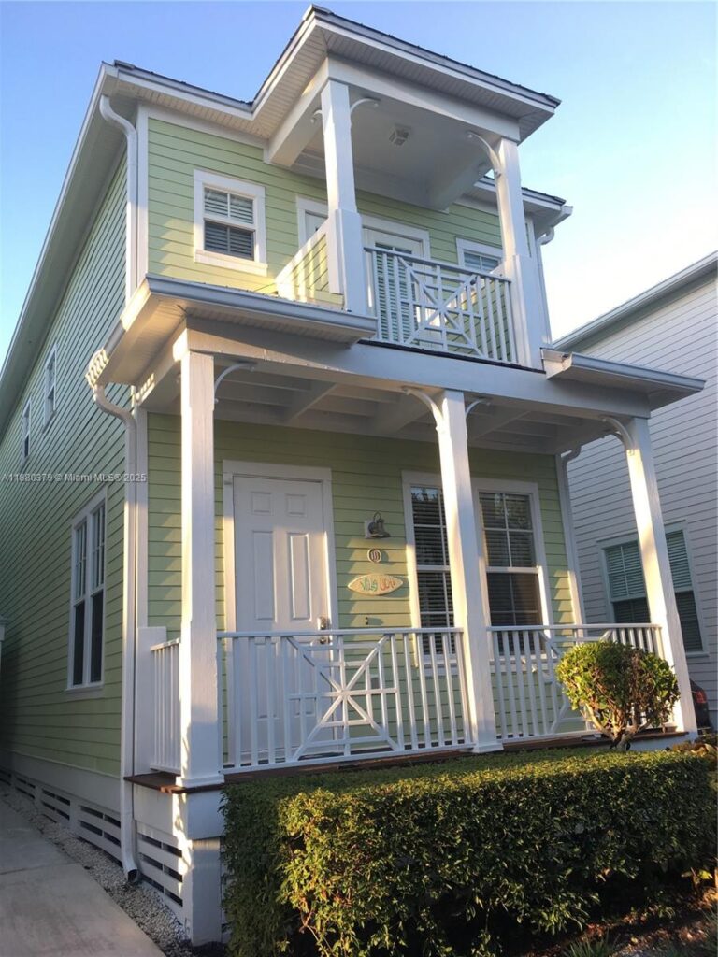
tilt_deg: +11.9
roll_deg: +4.5
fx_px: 802
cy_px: 478
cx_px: 359
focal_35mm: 29
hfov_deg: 48.2
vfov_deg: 61.7
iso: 25
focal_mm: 4.15
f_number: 2.2
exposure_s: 1/129
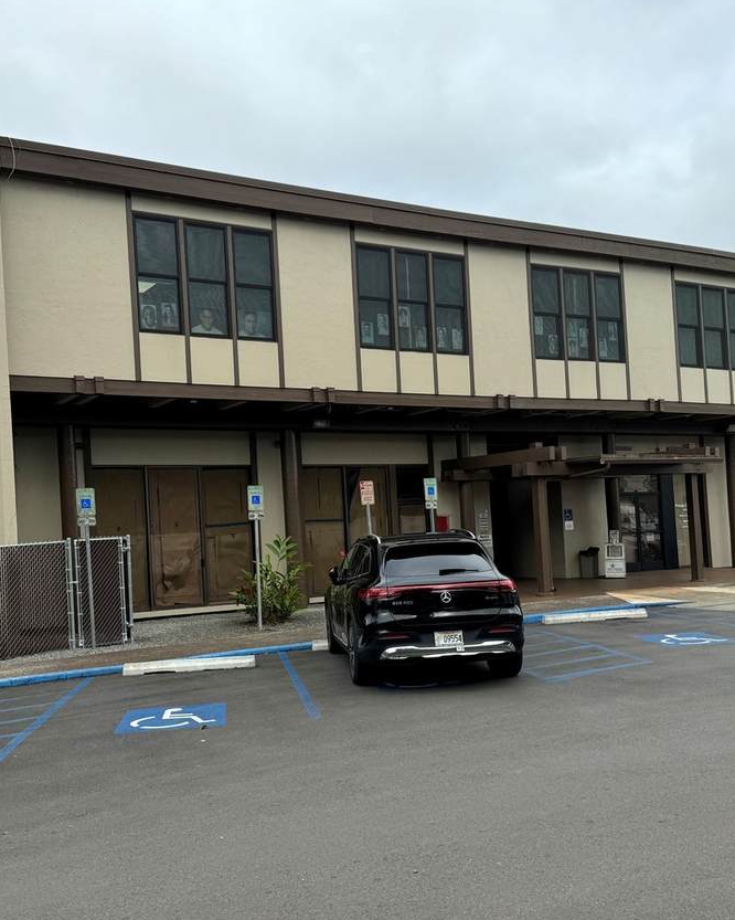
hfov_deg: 41.0
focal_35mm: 36
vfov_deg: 50.2
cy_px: 500
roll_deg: +2.5
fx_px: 979
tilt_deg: +3.3
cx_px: 298
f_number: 1.78
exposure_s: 1/1767
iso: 80
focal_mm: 6.76
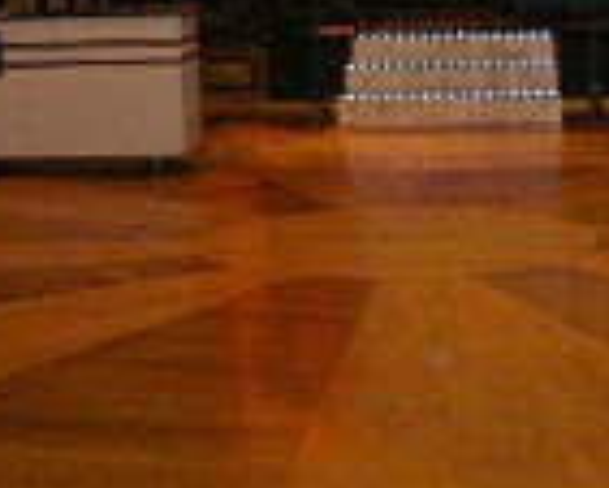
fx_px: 2092
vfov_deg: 13.2
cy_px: 30
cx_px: 354
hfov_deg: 16.6
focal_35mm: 116
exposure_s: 1/60.1
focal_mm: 5.8
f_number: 3
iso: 200
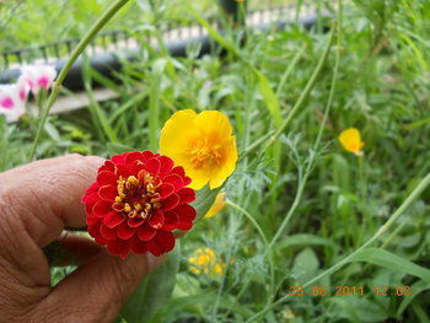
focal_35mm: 41
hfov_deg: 45.7
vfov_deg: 35.2
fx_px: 510
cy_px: 162
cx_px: 215
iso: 80
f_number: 3.1
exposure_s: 1/60
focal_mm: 6.72
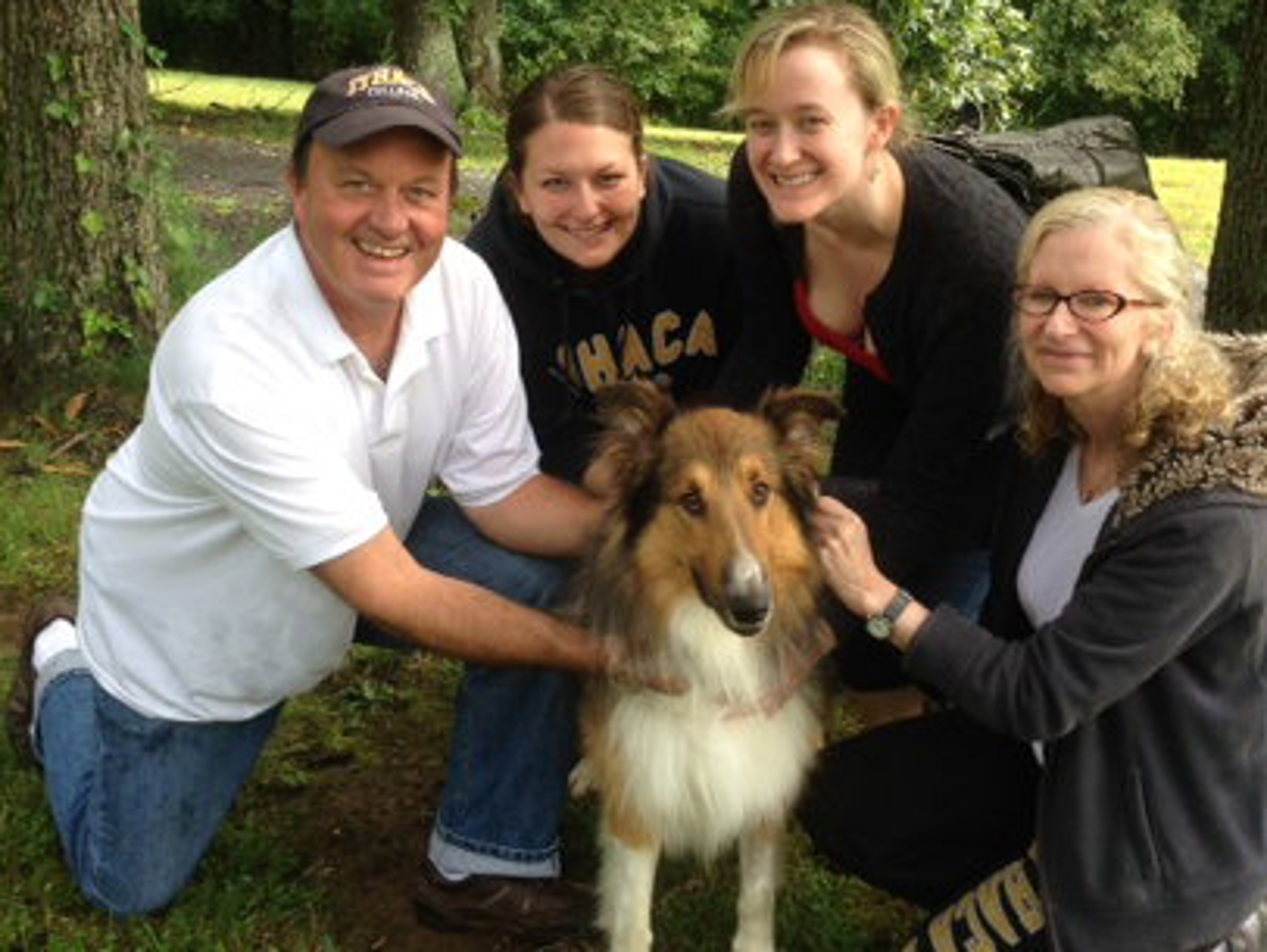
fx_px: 1904
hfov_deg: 36.7
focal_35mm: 52
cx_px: 743
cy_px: 359
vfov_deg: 28.0
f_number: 2.4
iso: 50
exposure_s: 1/158
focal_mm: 4.12
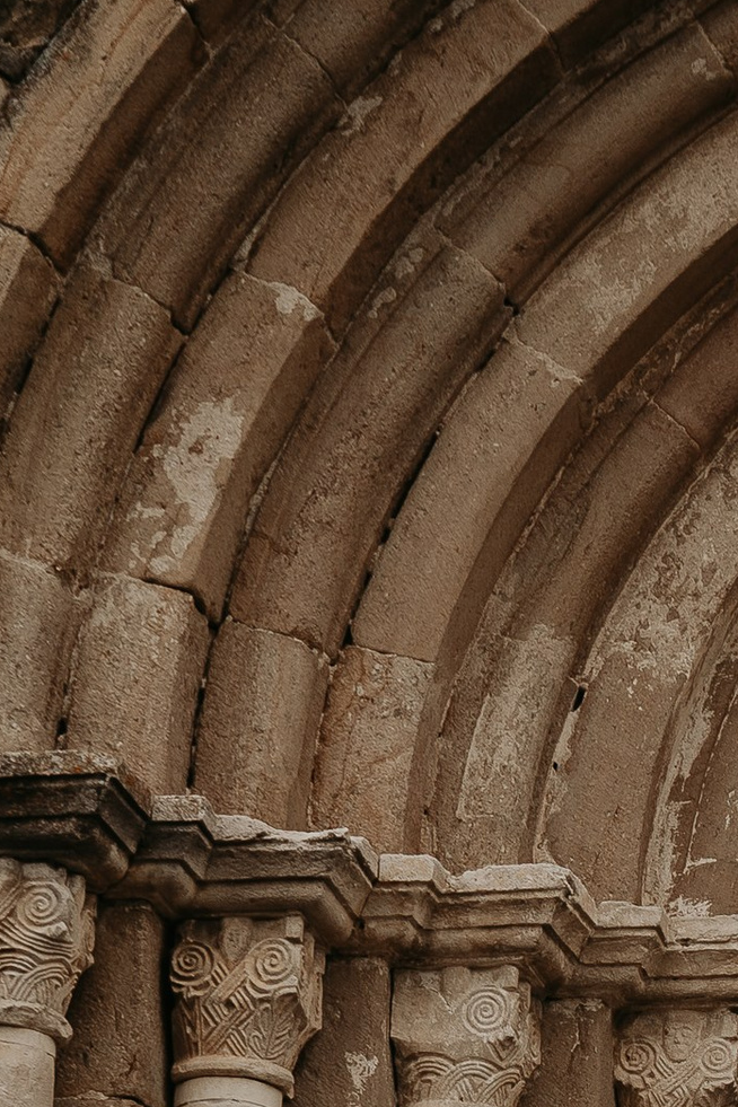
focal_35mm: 137
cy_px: 1522
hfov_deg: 9.5
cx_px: 1338
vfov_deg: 14.2
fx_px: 4212
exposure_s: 1/1000
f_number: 2.2
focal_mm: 35
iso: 200
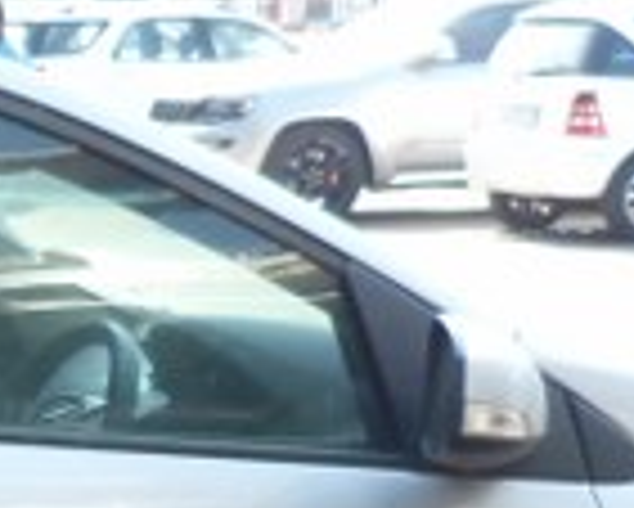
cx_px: -468
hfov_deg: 12.8
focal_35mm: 138
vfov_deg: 11.1
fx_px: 2591
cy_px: 512
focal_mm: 4.5
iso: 80
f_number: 2.8
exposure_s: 1/100
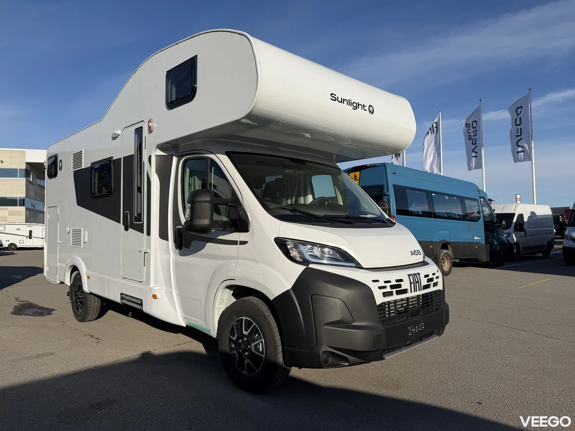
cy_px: 216
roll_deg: +0.5
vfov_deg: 56.8
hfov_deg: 71.6
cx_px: 288
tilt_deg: +2.8
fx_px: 399
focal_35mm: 24
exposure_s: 1/7353
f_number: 1.78
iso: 80
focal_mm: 6.76
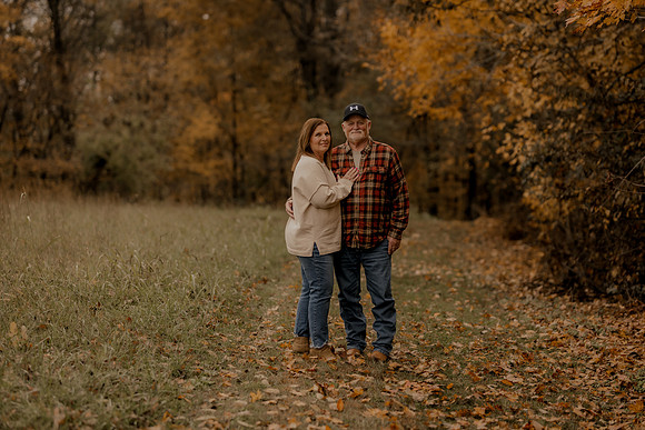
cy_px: 215
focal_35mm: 89
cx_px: 322
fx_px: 1590
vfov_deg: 15.4
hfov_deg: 22.9
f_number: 1.8
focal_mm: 85
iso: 250
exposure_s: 1/2500
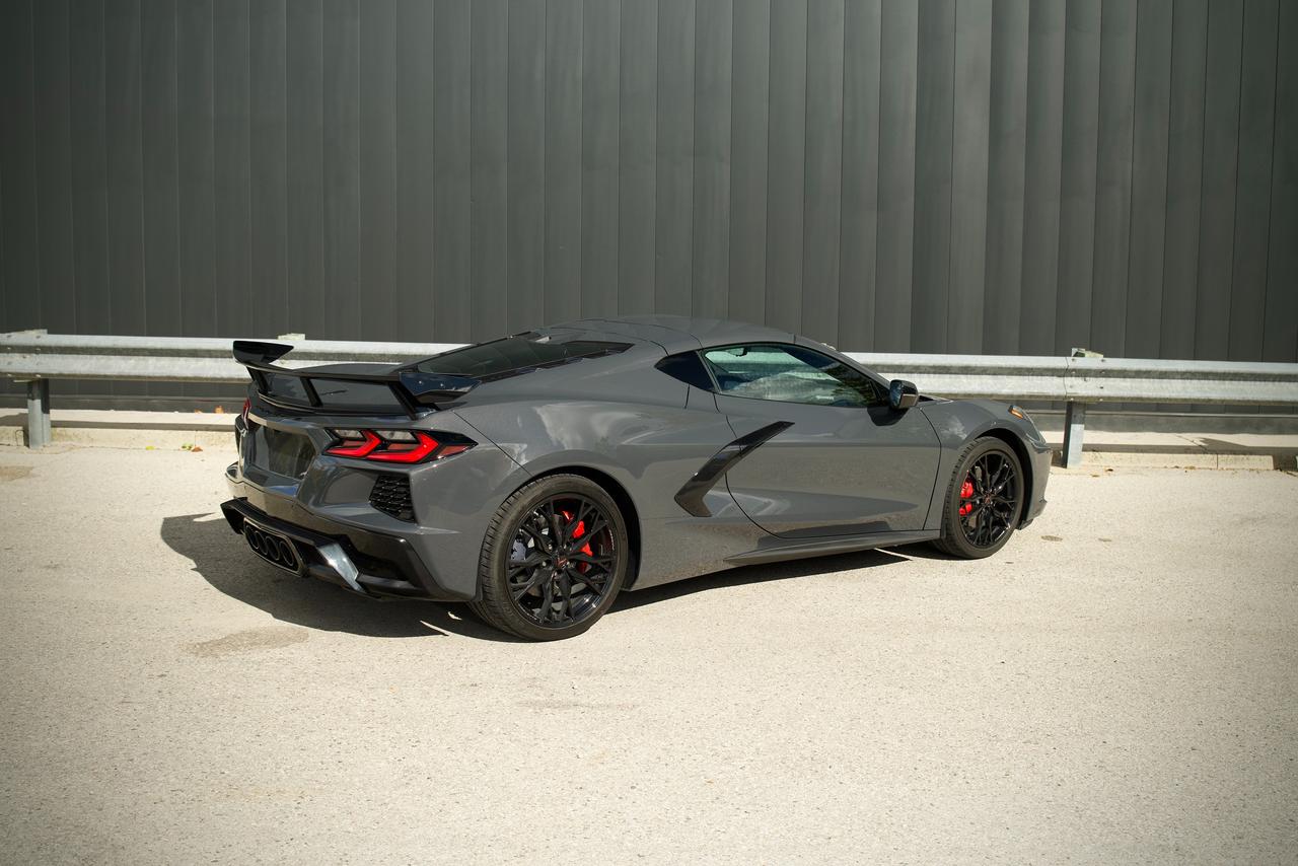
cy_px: 433
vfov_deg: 36.9
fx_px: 1298
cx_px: 649
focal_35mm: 36
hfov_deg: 53.1
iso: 250
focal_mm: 24
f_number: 3.2
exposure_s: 1/50
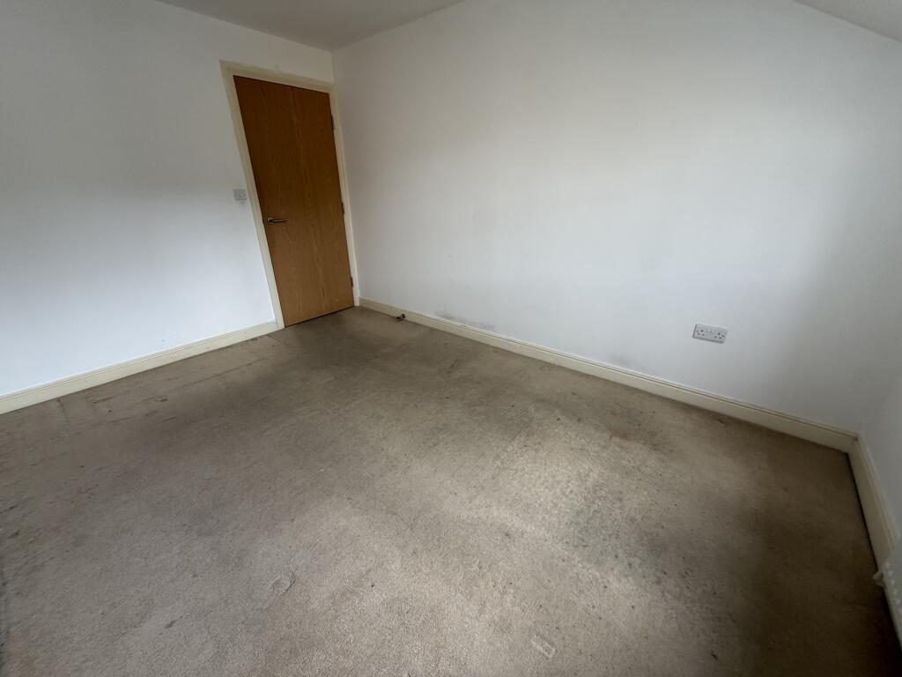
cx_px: 451
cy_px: 338
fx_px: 365
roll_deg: +0.9
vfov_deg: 85.7
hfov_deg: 102.1
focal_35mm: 14
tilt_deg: -21.4
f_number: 2.2
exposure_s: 1/121
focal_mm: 2.22
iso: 200
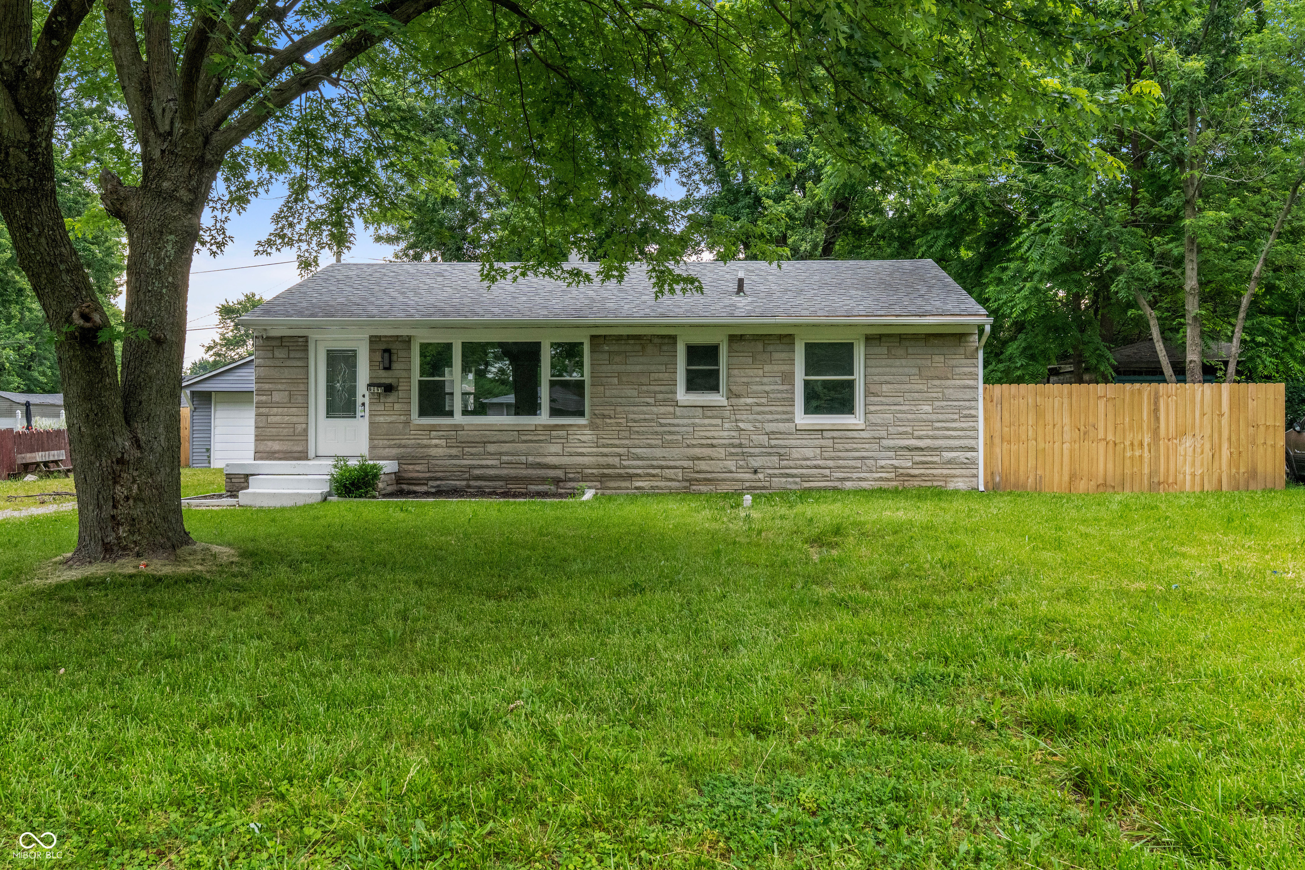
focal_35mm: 30
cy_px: 435
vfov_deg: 43.6
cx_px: 652
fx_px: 1087
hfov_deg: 61.9
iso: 1600
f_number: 8
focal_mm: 20
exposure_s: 1/200
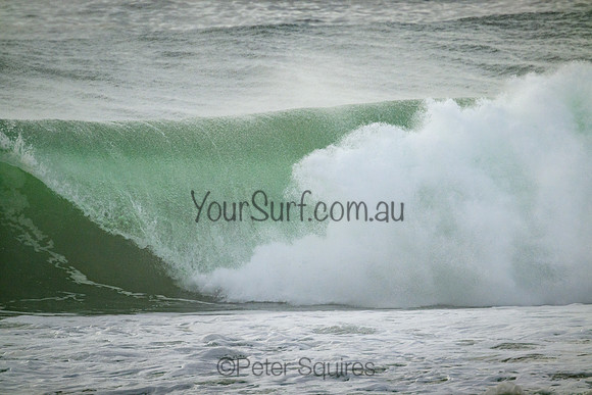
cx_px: 296
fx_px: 13158
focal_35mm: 800
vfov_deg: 1.7
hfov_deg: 2.6
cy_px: 198
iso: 1600
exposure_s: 1/2500
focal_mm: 800
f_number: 11
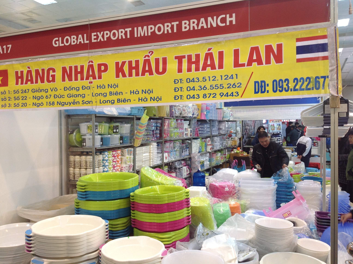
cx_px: 176
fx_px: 356
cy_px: 132
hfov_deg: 52.7
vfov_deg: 40.6
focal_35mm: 35
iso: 80
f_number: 2.4
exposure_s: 1/20
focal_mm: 4.28
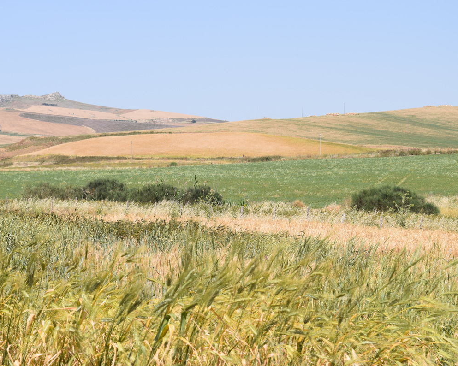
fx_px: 1268
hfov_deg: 20.4
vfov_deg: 16.4
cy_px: 183
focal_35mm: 94
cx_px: 184
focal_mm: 55
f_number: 10
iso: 200
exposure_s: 1/400
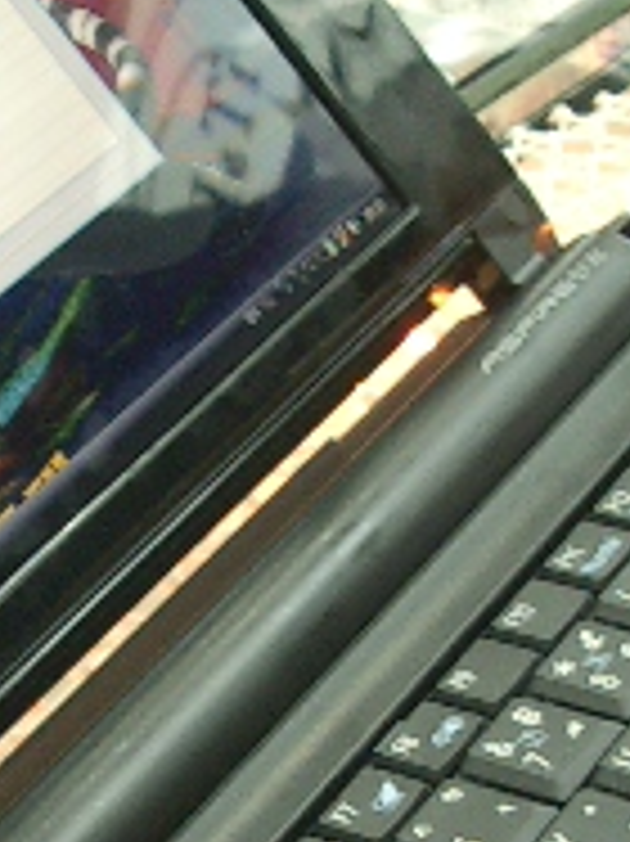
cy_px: 702
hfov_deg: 12.3
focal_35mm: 120
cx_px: 140
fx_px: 2915
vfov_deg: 16.3
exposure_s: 1/25
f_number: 2.6
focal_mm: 5.8
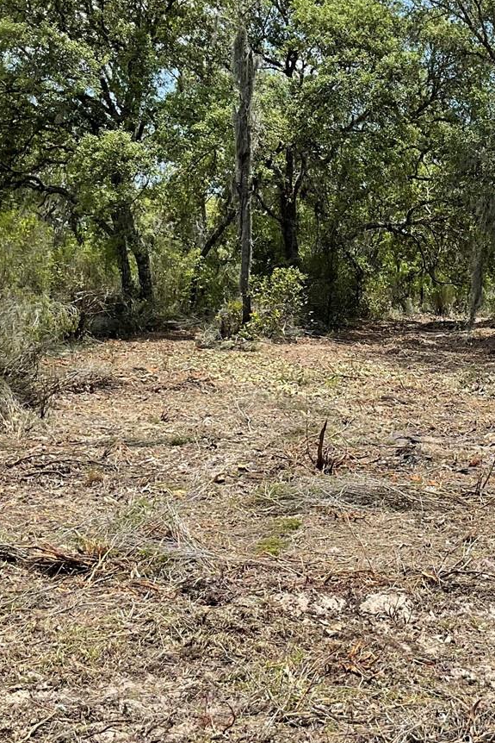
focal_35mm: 56
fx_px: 1154
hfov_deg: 23.8
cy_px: 306
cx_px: 407
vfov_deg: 35.5
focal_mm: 3
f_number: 1.8
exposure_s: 1/1412
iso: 16
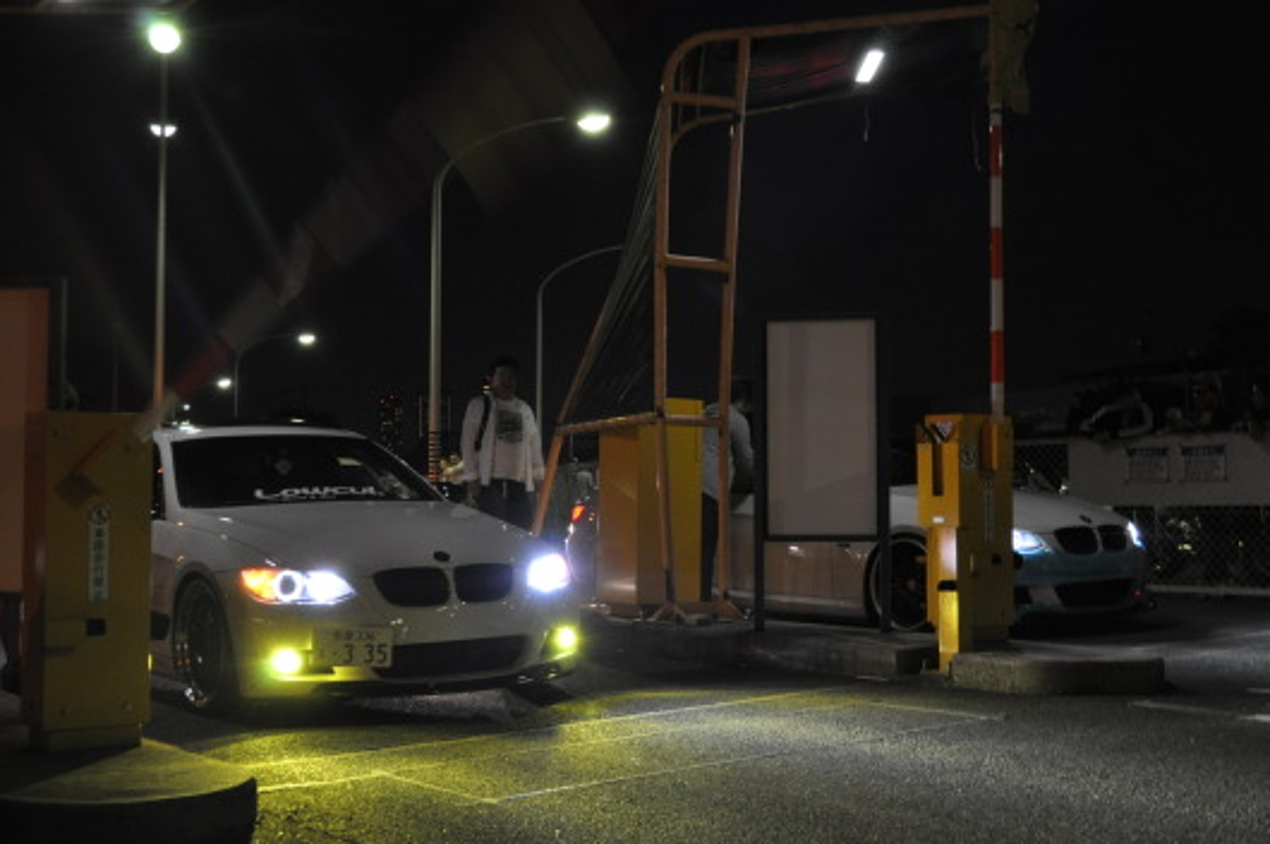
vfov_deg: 29.8
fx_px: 1586
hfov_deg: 43.7
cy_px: 422
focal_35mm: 45
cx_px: 635
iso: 800
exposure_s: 1/6
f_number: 6.3
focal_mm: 30
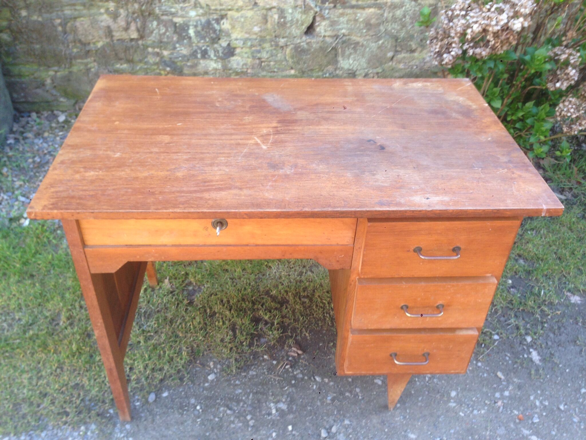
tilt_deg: -38.0
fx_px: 559
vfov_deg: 42.9
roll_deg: -2.3
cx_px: 293
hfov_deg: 55.4
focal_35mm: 33
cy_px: 220
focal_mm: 4.12
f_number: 2.4
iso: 64
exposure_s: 1/60
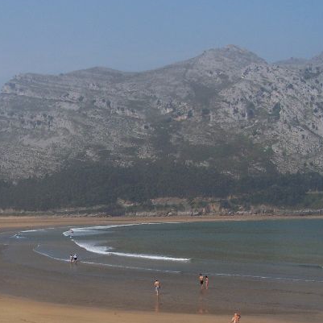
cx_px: 73
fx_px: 707
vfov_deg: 25.6
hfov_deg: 25.4
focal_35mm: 67
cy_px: 209
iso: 80
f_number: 5.6
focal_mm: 6.3
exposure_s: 1/500
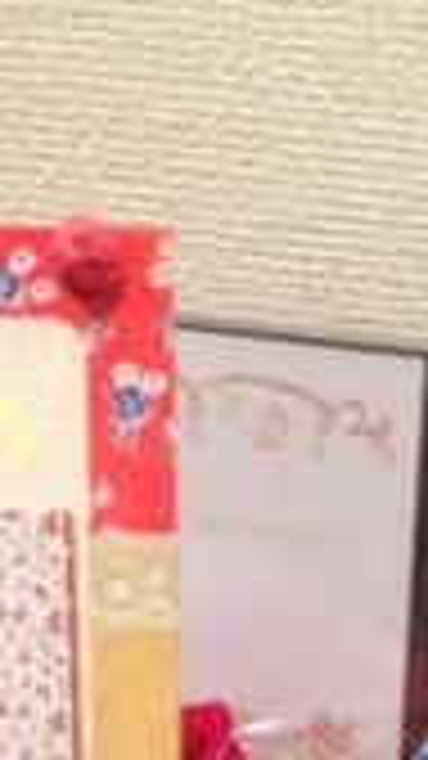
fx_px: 2725
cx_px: 234
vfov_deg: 15.2
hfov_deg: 9.0
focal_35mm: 135
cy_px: 980
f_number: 2.4
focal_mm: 4.28
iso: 400
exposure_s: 1/20
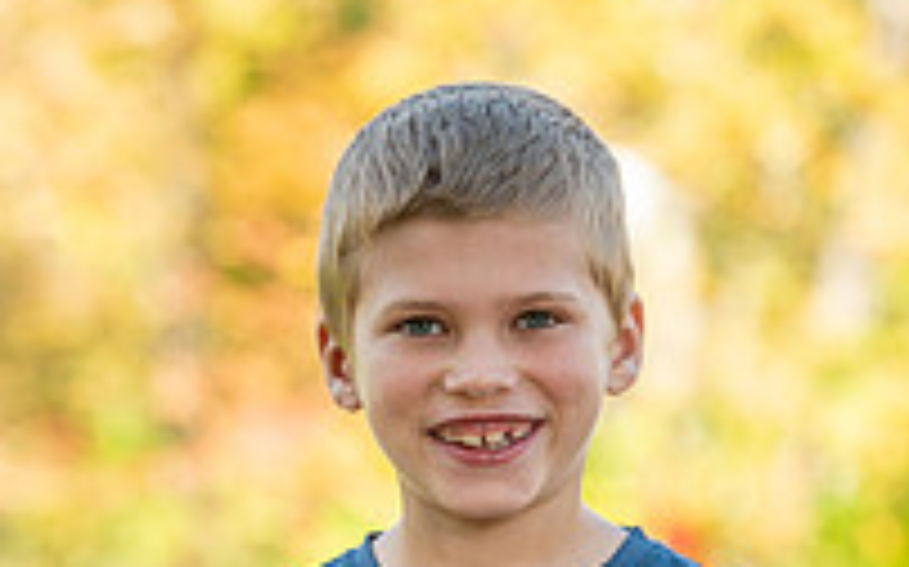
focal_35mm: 352
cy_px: 909
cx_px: 488
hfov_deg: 6.0
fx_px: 8715
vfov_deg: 3.7
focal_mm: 155
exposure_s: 1/125
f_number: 6.3
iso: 100
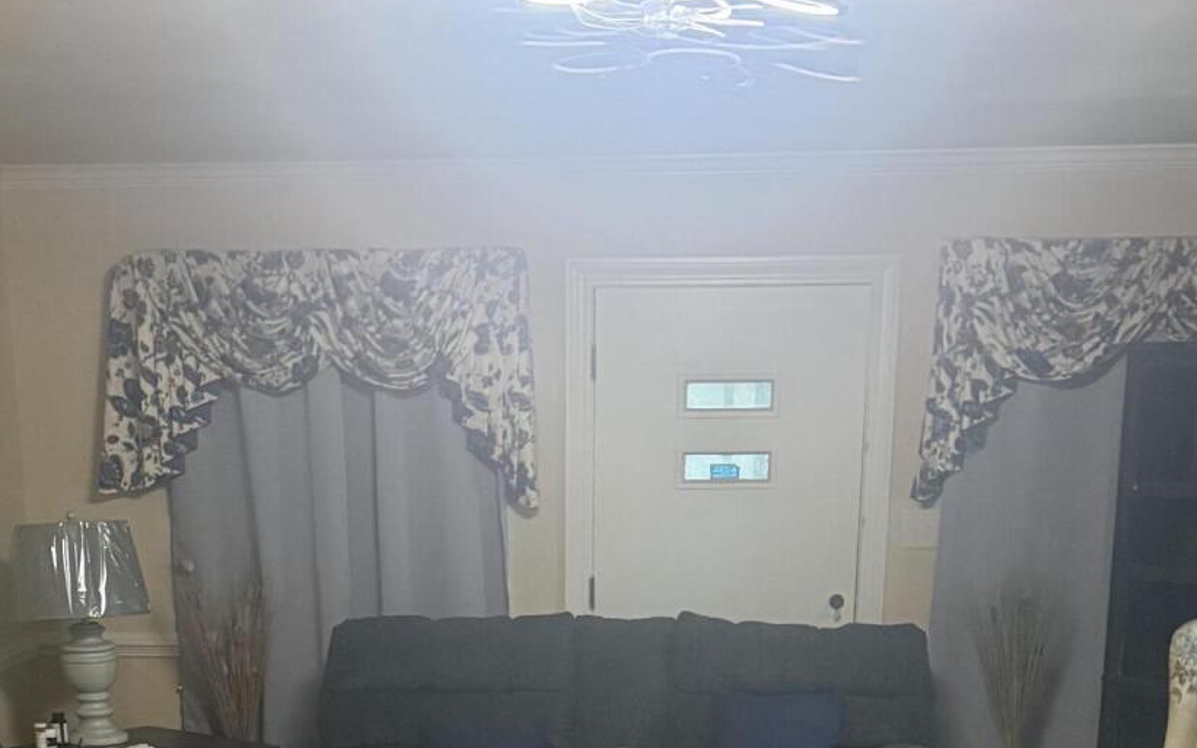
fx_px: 2022
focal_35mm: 62
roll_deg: +0.2
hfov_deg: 32.9
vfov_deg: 19.3
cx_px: 509
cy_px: 974
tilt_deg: -14.5
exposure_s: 1/60
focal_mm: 6.76
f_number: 1.78
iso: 800
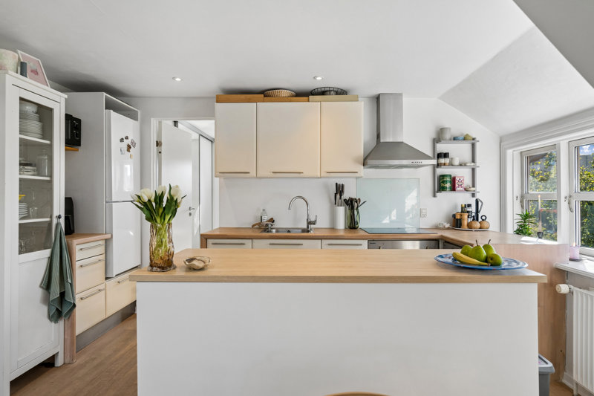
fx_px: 313
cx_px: 297
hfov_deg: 86.9
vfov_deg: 64.5
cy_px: 198
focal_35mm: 19
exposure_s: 1/250
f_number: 7.1
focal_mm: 19
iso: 800
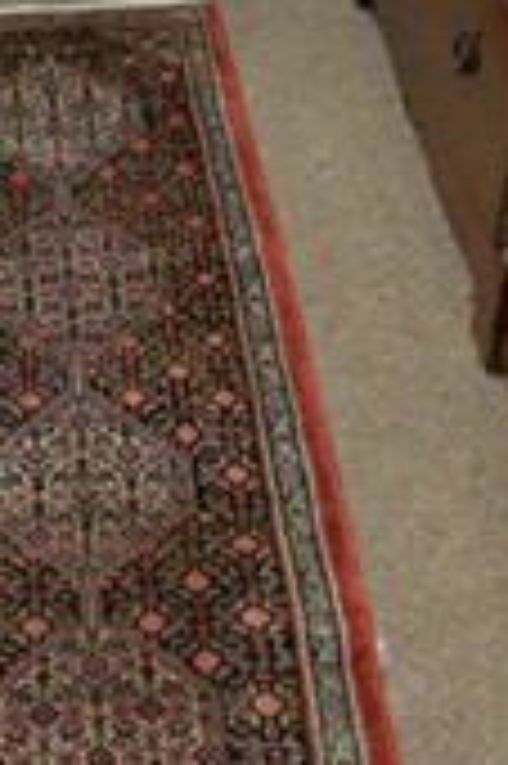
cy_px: 824
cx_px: 74
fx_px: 1722
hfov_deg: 16.6
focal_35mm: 81
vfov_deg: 23.6
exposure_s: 1/15
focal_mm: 23
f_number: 3.8
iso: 500
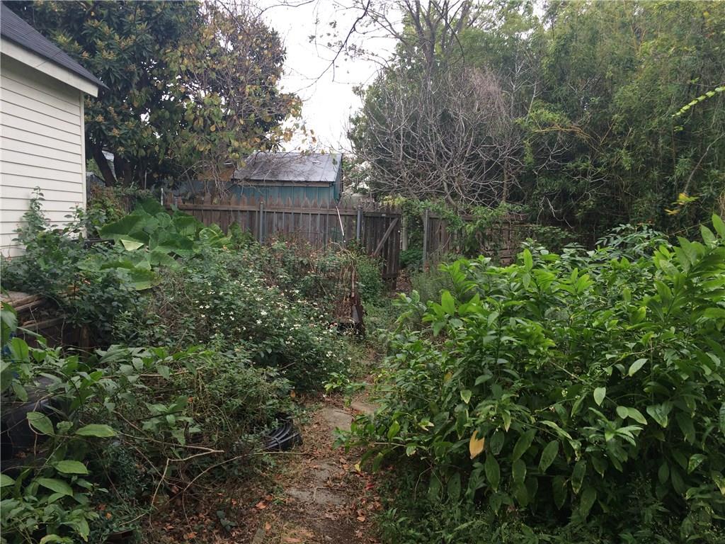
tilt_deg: -4.4
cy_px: 272
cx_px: 362
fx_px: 607
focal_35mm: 29
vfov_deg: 48.2
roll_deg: -0.9
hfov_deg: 61.7
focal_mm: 4.15
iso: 32
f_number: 2.2
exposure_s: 1/40
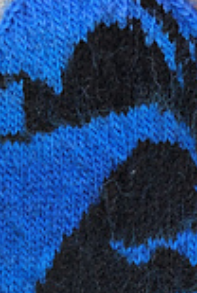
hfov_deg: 11.1
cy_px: 333
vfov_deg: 16.5
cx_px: 284
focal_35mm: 120
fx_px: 981
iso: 20
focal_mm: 4
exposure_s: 1/173
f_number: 1.8
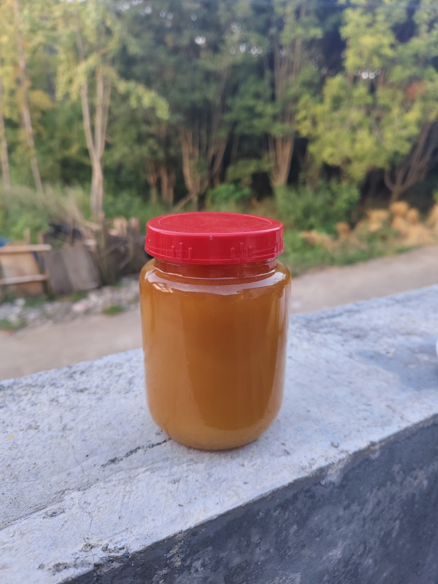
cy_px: 292
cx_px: 219
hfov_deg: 56.8
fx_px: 405
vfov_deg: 71.6
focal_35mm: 24
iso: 1069
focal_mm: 5.56
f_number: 1.88
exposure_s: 1/100
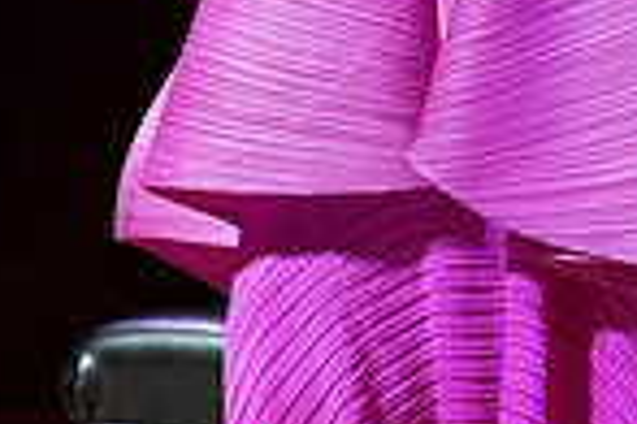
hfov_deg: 1.3
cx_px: 702
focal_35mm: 1582
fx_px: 27990
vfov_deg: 0.9
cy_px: -335
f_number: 8
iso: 3200
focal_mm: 400
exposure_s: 1/320
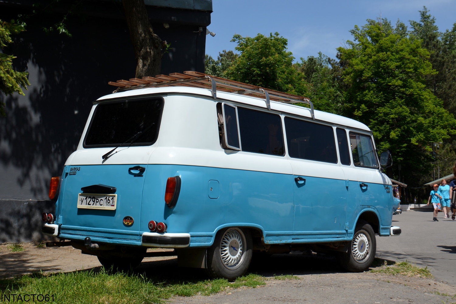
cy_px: 152
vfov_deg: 28.1
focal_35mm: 48
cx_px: 228
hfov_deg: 41.1
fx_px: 608
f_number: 9
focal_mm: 32
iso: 100
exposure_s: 1/400
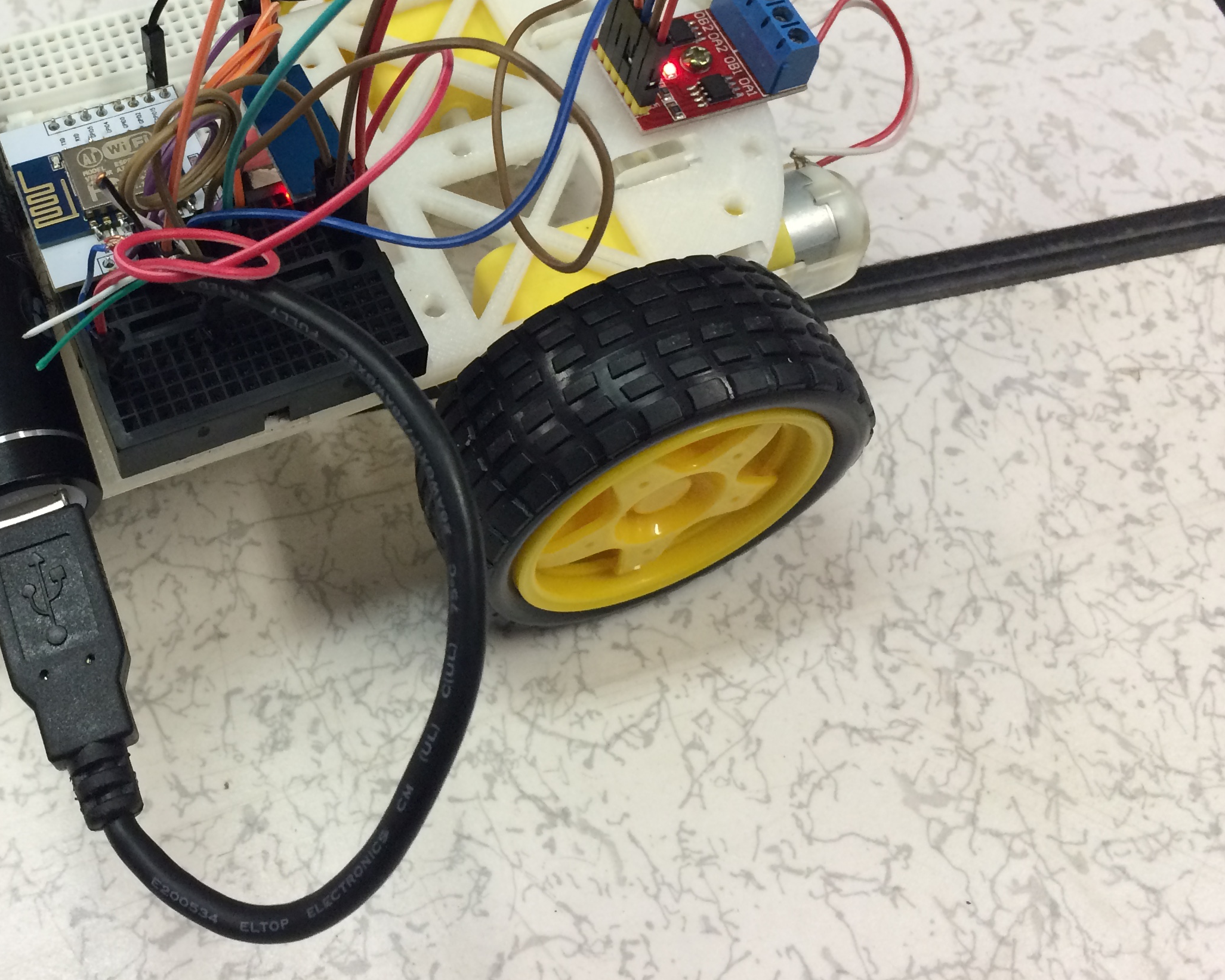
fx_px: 1632
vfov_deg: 33.0
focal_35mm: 45
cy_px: 291
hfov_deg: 39.9
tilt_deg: -57.3
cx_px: 289
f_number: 2.2
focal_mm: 4.15
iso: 64
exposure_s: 1/30
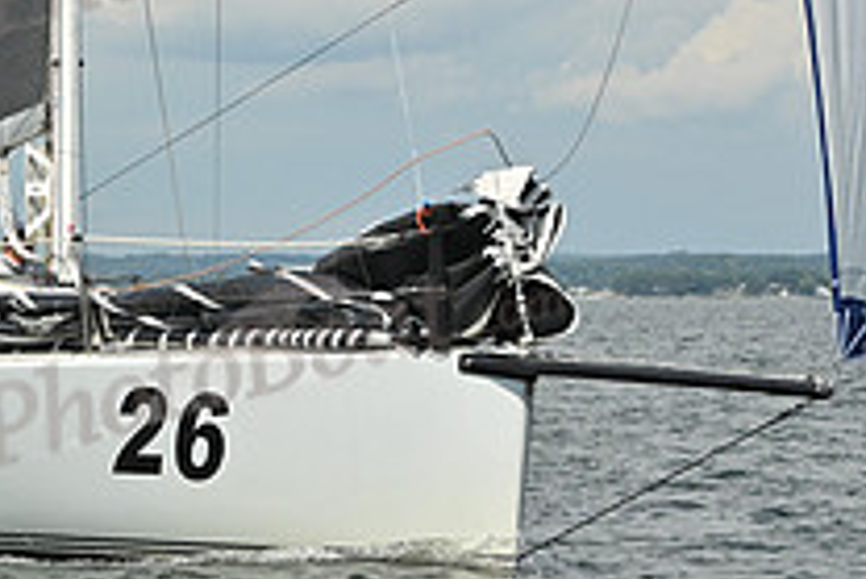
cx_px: -233
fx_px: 4694
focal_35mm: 195
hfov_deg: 10.3
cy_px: 202
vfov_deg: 7.1
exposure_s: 1/1250
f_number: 10
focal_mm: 70
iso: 320
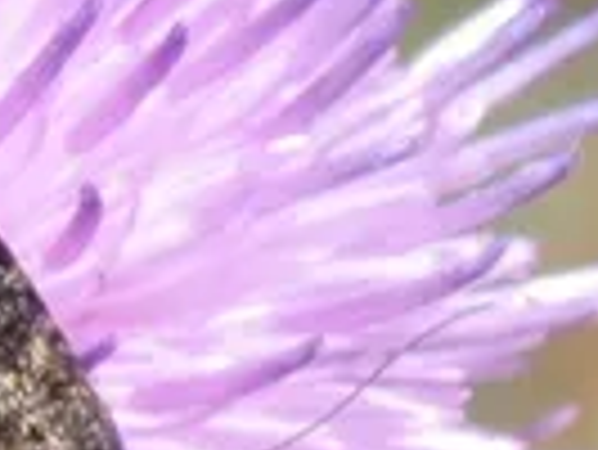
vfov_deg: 1.9
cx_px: -674
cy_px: 459
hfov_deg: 2.5
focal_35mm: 787
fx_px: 13608
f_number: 5.4
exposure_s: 1/200
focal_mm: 29.5
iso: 80
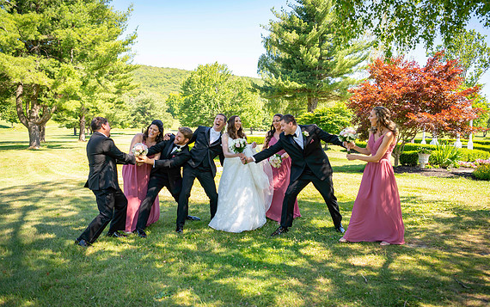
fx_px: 387
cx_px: 248
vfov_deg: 43.2
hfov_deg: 64.6
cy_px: 160
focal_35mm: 29
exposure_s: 1/250
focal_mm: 28
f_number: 3.2
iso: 100
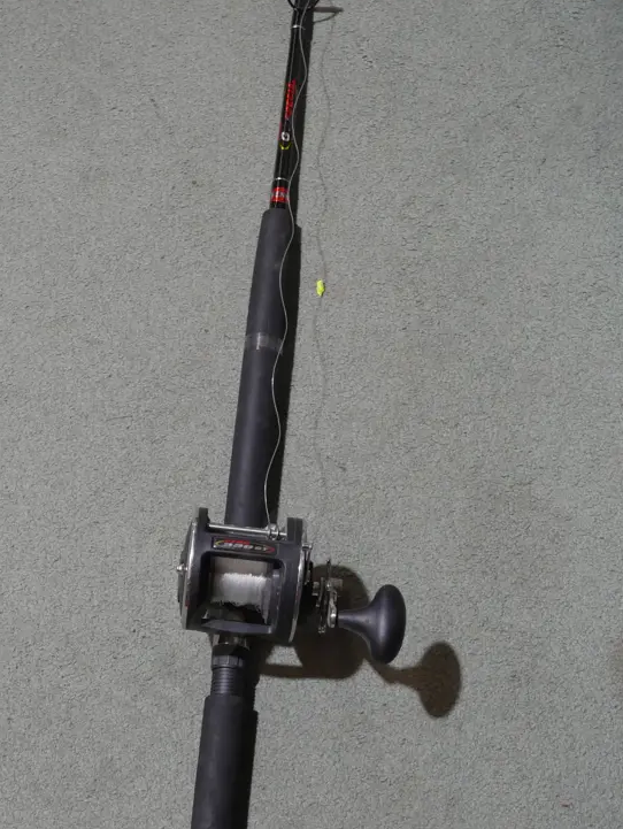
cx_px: 257
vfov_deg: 27.2
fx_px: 1701
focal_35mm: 71
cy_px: 573
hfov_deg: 20.7
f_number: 5.3
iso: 640
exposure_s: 1/60
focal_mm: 25
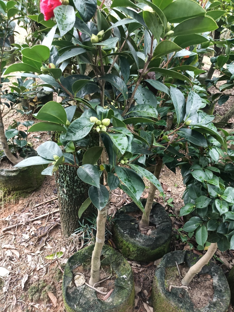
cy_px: 156
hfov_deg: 51.3
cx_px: 117
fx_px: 243
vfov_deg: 65.3
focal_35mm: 27
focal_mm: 3.61
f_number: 1.8
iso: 200
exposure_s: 1/100
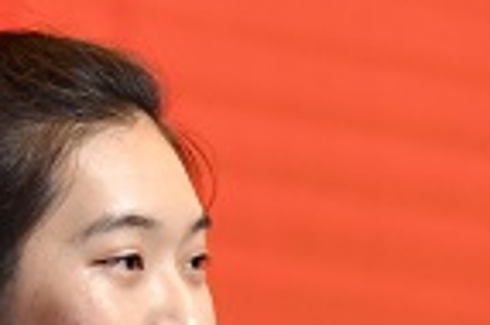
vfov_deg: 1.6
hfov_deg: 2.3
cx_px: 452
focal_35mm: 881
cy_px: 534
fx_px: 11978
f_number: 5
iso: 2000
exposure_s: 1/125
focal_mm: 120
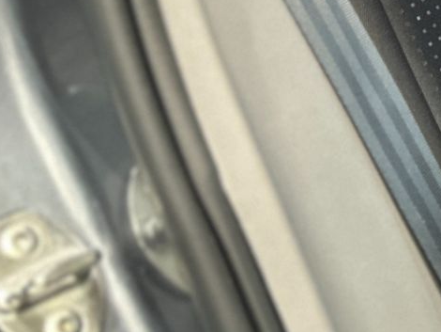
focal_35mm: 98
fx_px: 1249
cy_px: -56
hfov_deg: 16.3
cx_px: 835
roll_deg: +0.6
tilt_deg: -21.1
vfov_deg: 14.7
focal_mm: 6.86
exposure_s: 1/40
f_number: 1.78
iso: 800
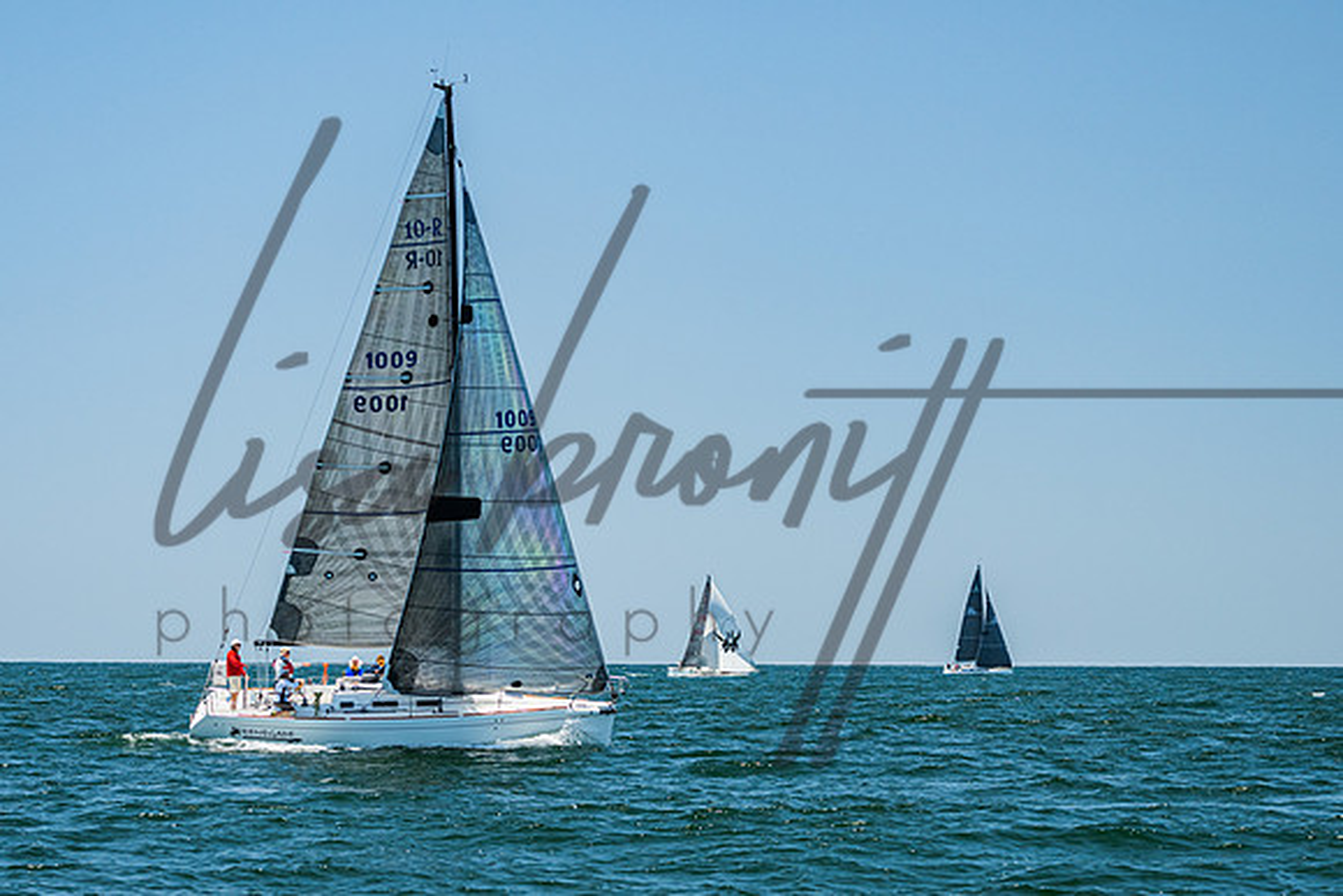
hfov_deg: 15.2
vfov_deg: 10.2
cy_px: 439
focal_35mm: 135
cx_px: 620
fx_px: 5028
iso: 320
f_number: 5.6
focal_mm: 100
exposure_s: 1/1250
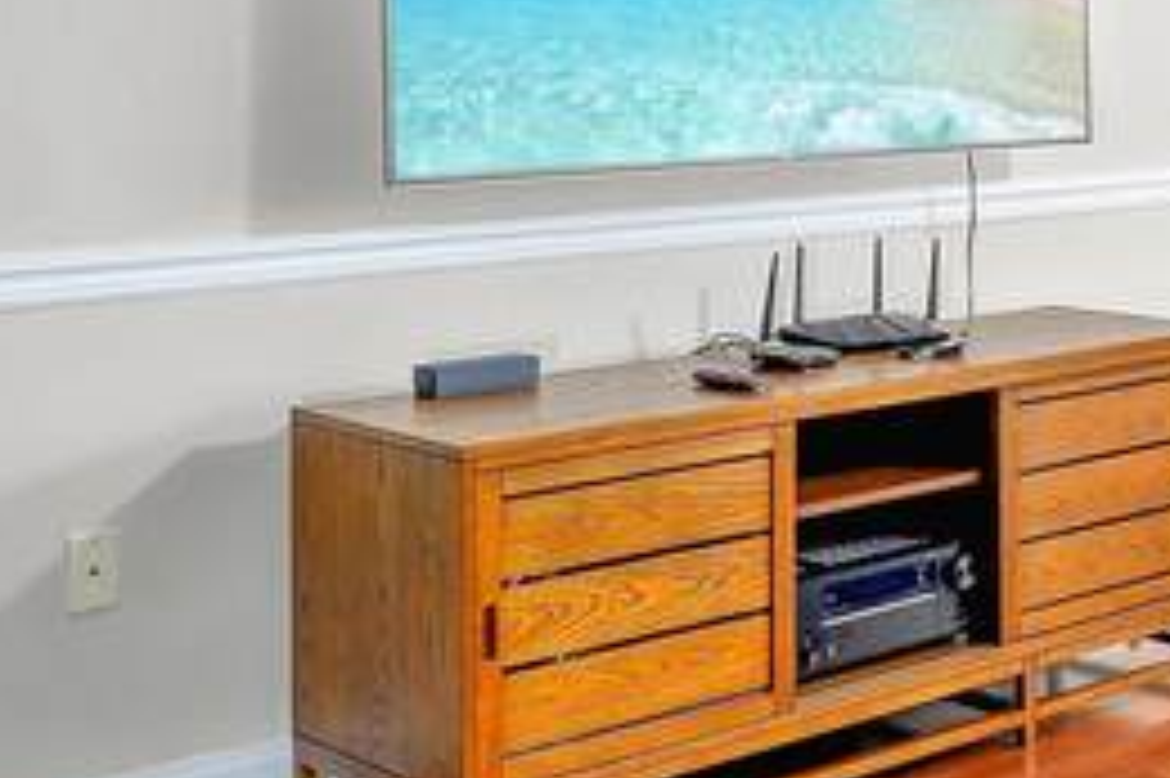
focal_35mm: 69
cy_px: 13
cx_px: 1418
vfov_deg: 19.2
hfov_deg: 26.0
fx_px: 2241
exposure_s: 1/200
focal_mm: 14
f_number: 8
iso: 200
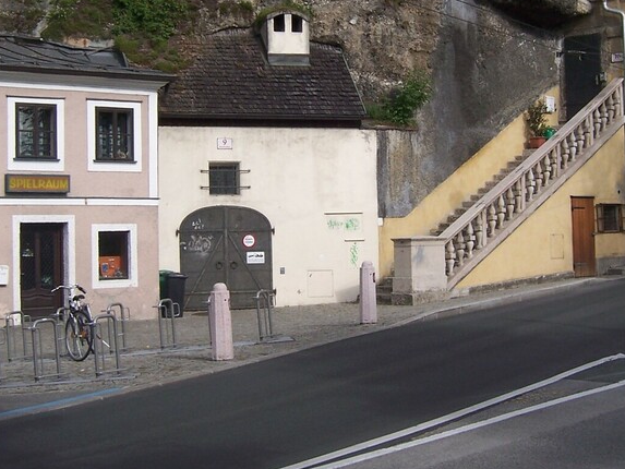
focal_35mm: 67
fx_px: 1210
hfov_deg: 29.0
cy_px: 122
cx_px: 327
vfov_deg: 21.8
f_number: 4.5
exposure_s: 1/640
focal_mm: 6.2
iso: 80
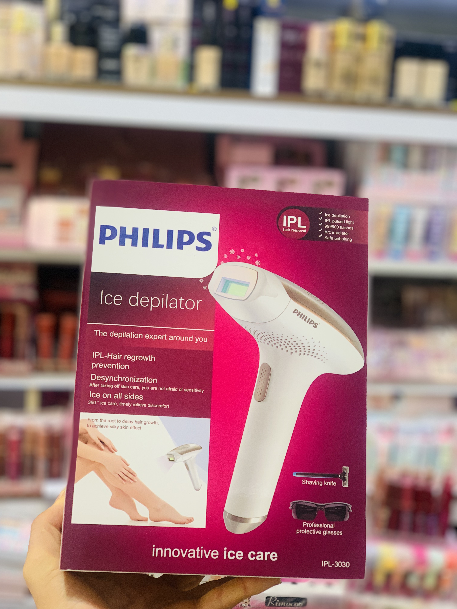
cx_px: 228
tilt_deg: -8.9
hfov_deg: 28.0
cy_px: 304
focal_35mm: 52
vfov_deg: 36.8
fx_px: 915
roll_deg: -3.2
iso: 100
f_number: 2.4
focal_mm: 6
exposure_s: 1/100
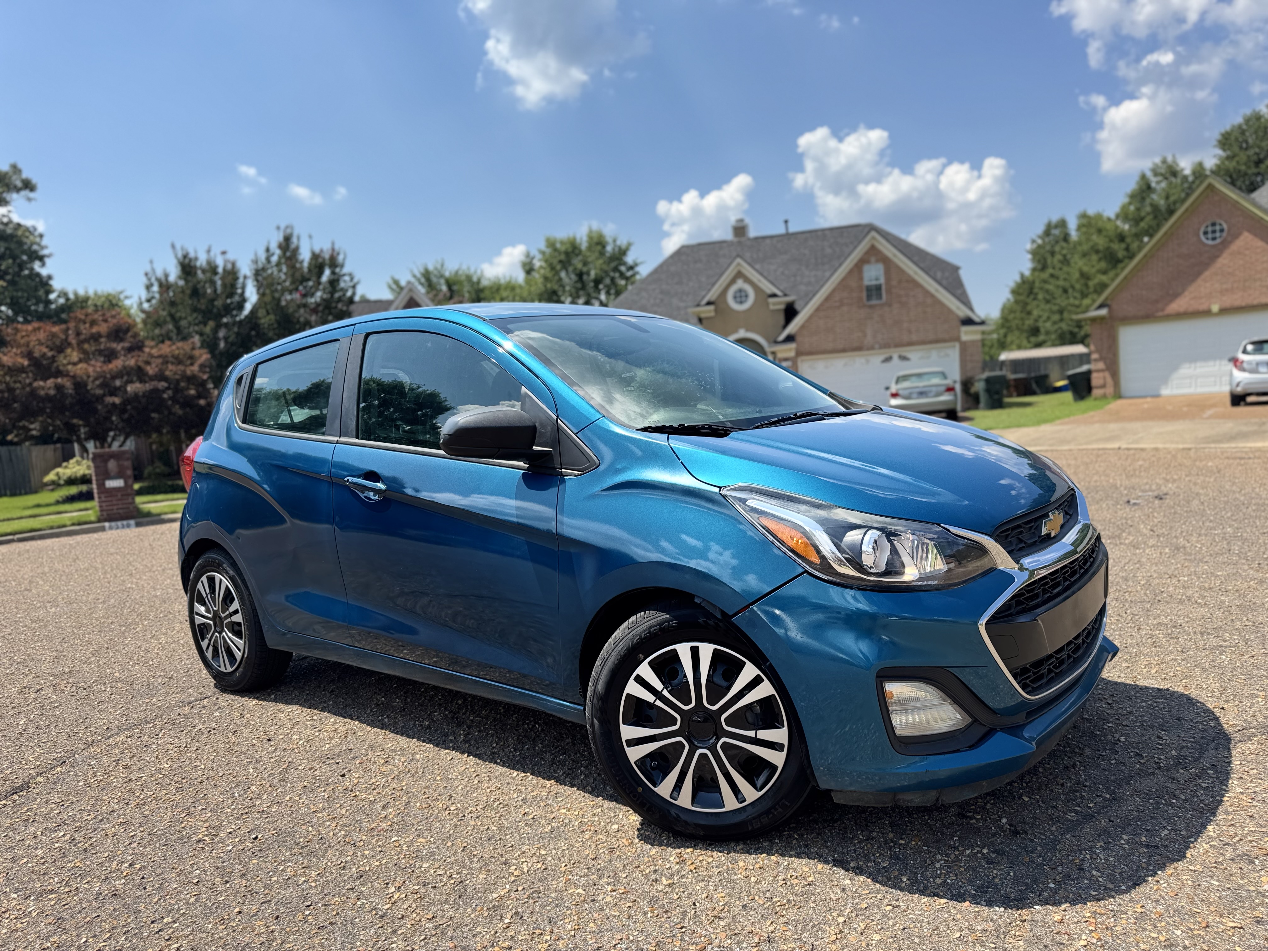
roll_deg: +4.4
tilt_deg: -3.8
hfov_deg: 71.6
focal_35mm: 24
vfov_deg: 56.8
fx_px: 879
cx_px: 634
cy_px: 476
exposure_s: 1/2041
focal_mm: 6.76
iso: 80
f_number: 1.78
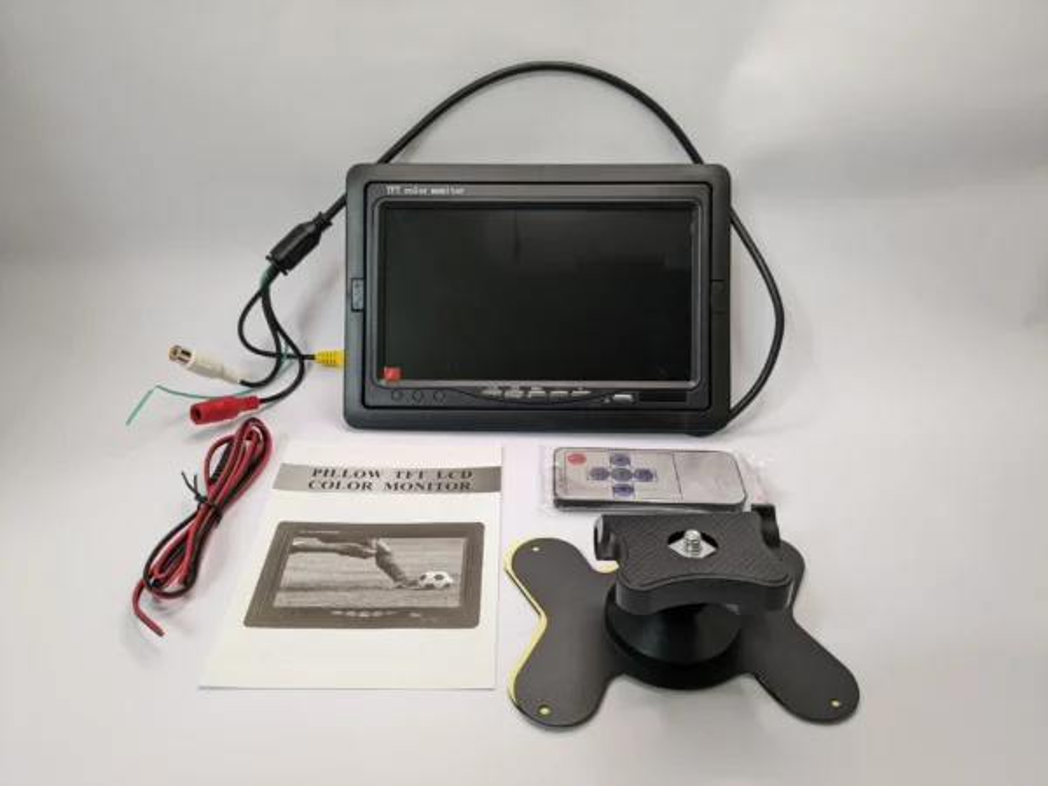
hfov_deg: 65.3
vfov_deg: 51.4
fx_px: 817
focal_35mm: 27
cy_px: 393
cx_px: 524
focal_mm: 4.38
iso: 80
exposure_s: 1/50
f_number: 1.73
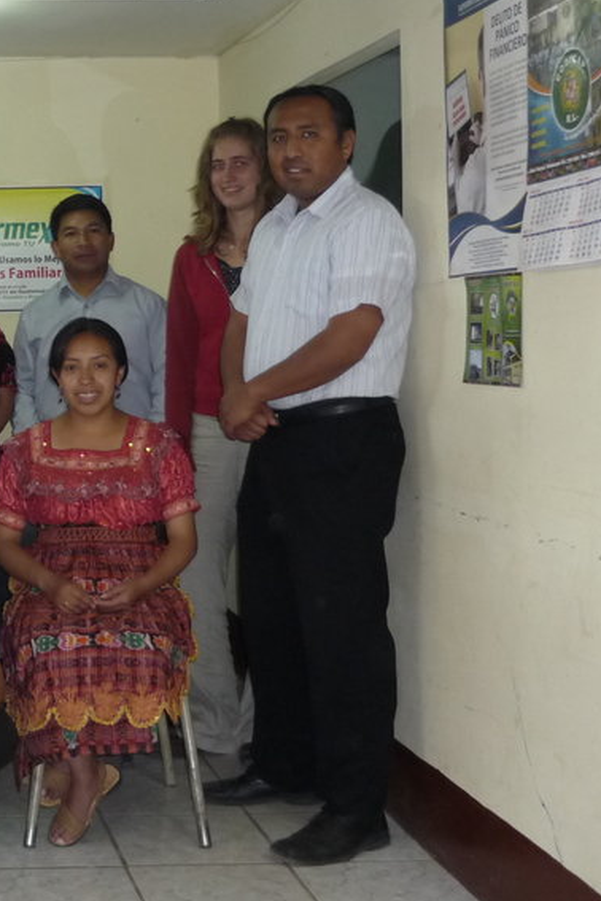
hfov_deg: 20.5
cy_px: 308
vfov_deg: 32.1
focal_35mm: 62
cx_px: -121
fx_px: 1552
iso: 200
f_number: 2.8
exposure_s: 1/30
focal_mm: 5.5
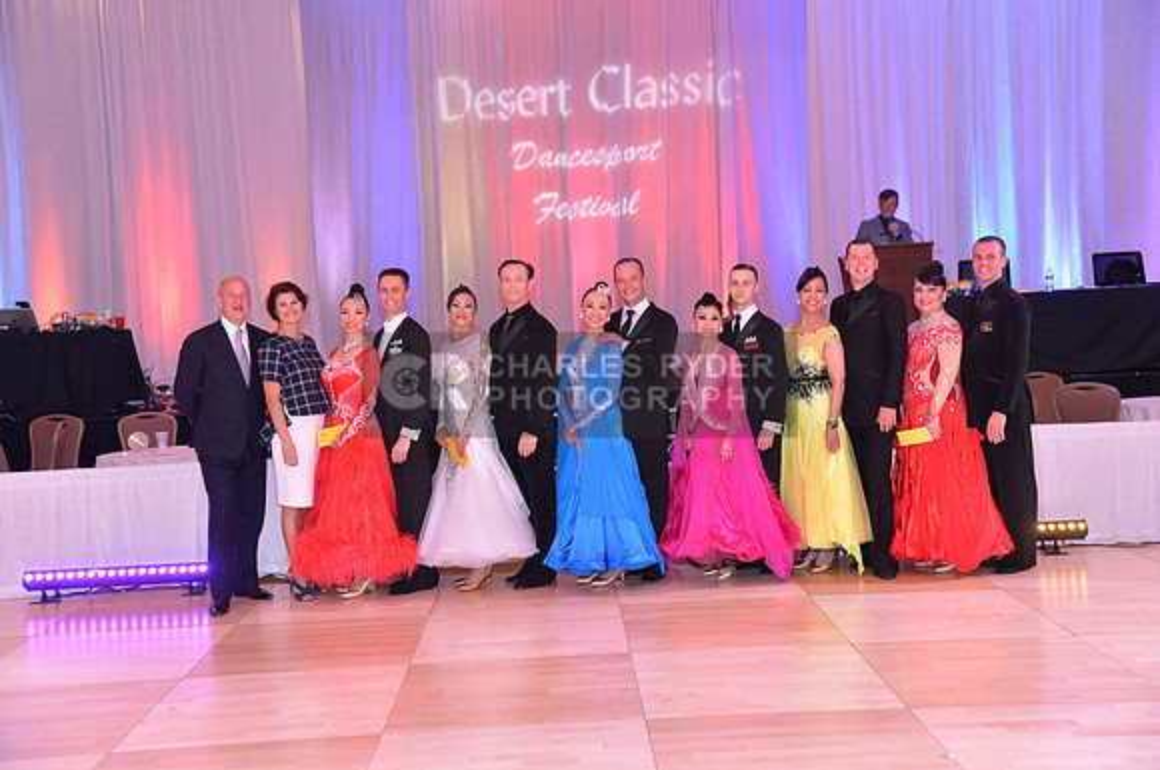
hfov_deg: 44.6
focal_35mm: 44
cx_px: 580
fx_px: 1416
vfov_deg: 30.4
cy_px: 385
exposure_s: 1/250
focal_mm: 44
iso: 2000
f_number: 4
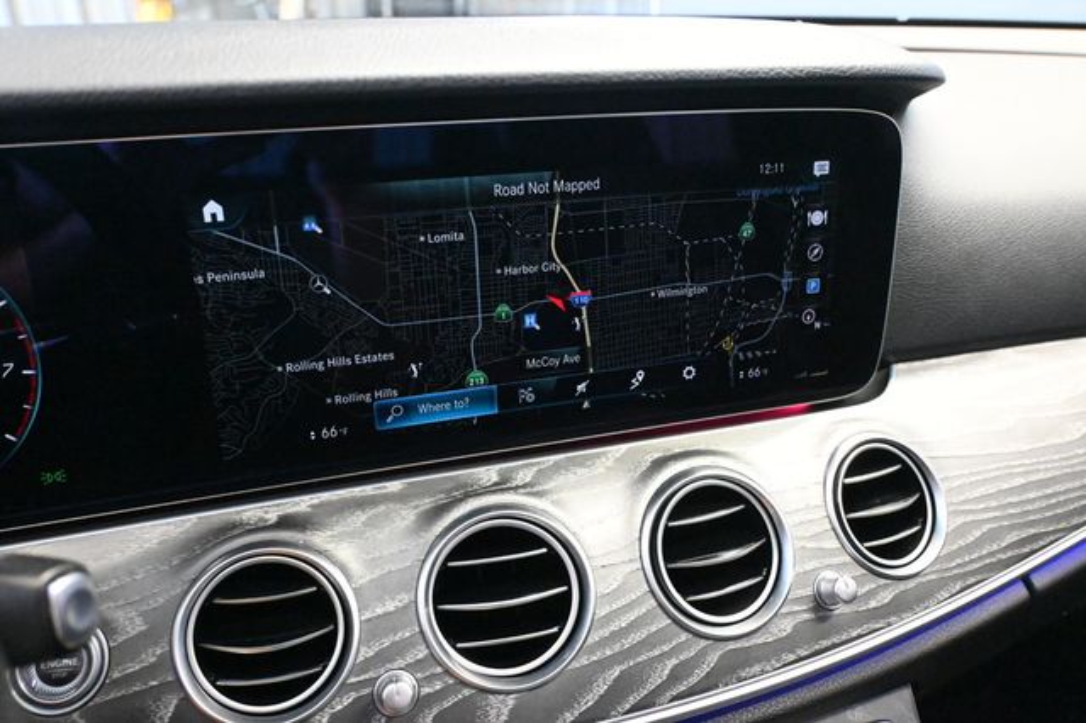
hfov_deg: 63.2
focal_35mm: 29
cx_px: 543
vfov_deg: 44.6
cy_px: 362
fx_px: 882
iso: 12800
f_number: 3.8
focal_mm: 19.5
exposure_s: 1/50
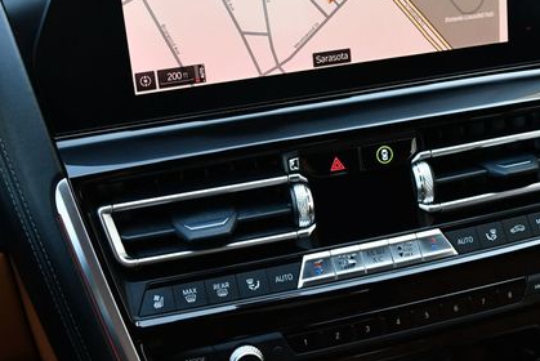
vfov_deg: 24.6
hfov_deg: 36.2
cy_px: 147
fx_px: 826
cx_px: 308
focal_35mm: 55
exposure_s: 1/200
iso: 800
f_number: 3.5
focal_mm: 18
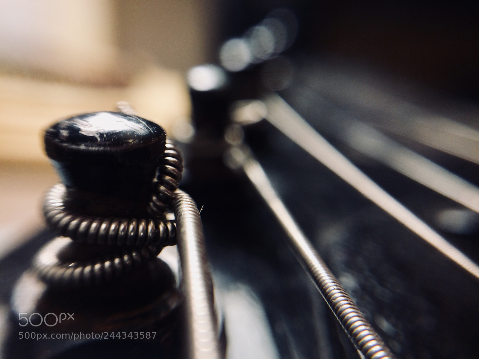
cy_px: 180
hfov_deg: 61.7
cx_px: 240
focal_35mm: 29
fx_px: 401
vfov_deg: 48.2
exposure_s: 1/50
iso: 40
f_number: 2.2
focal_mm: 4.15
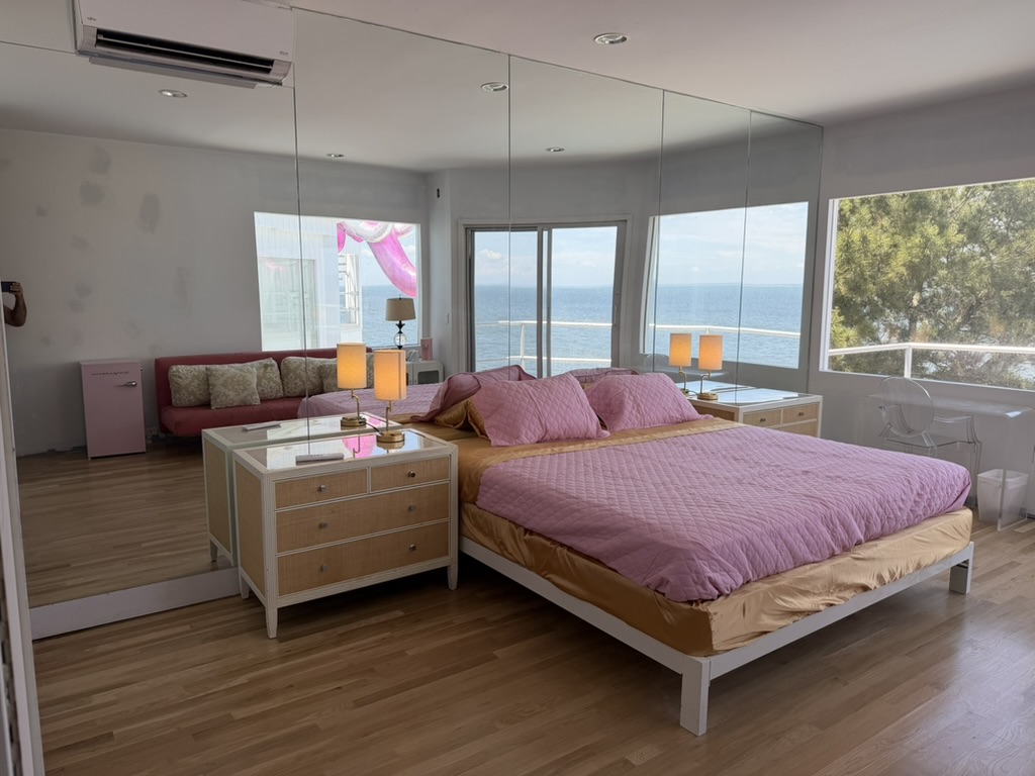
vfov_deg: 56.8
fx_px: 718
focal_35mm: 24
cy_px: 388
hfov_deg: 71.6
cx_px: 518
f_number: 1.78
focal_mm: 6.76
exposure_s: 1/1211
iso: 100
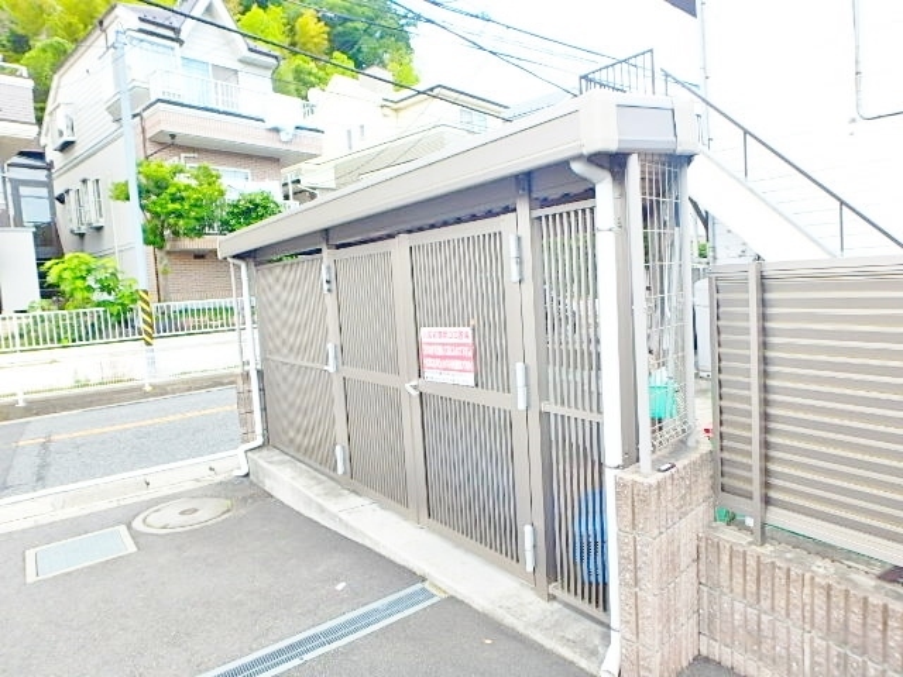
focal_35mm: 21
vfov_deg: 63.4
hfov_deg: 79.0
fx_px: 548
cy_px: 338
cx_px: 452
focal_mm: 3.7
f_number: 3.5
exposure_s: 1/160
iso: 125
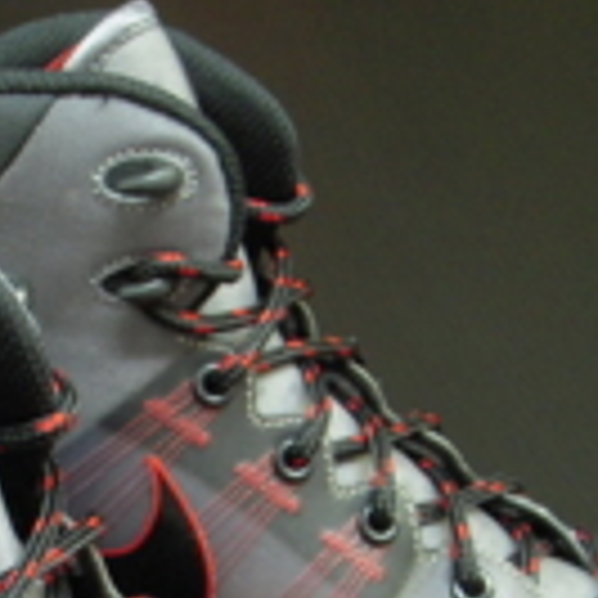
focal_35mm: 121
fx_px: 2365
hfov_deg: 14.4
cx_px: 180
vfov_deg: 13.9
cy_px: 746
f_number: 3.3
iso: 200
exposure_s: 1/13
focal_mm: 6.3
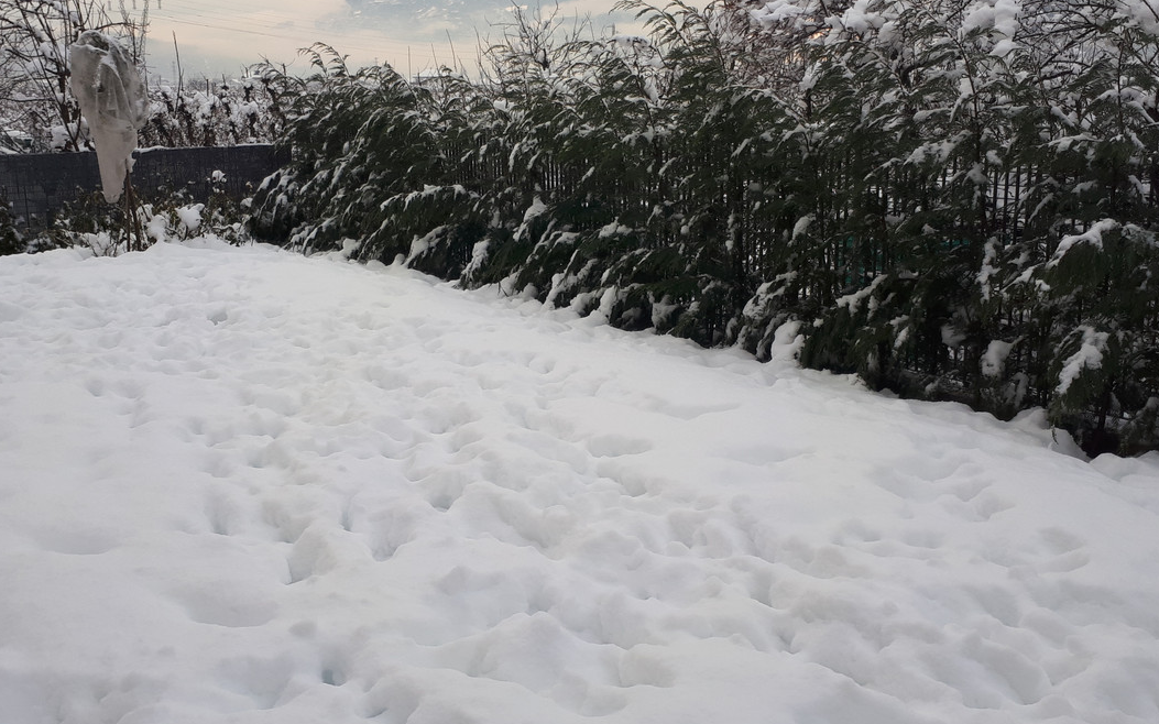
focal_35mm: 29
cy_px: 309
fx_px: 916
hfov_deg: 64.6
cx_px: 581
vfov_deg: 43.0
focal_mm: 3.6
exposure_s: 1/476
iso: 40
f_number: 1.9
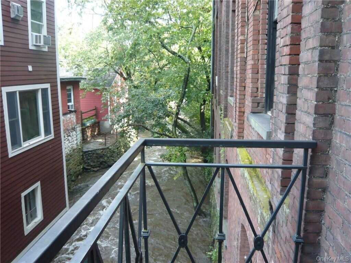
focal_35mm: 28
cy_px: 132
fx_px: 284
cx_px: 176
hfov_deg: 63.4
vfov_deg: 49.7
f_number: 2.8
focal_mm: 4.6
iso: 200
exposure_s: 1/125
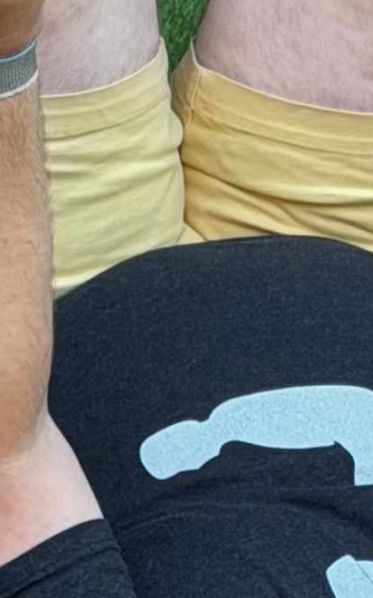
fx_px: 5063
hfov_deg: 4.2
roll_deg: -0.6
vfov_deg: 6.6
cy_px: -342
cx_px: 339
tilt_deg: -3.9
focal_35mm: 311
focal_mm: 6.76
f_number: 1.78
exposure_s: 1/121
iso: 64
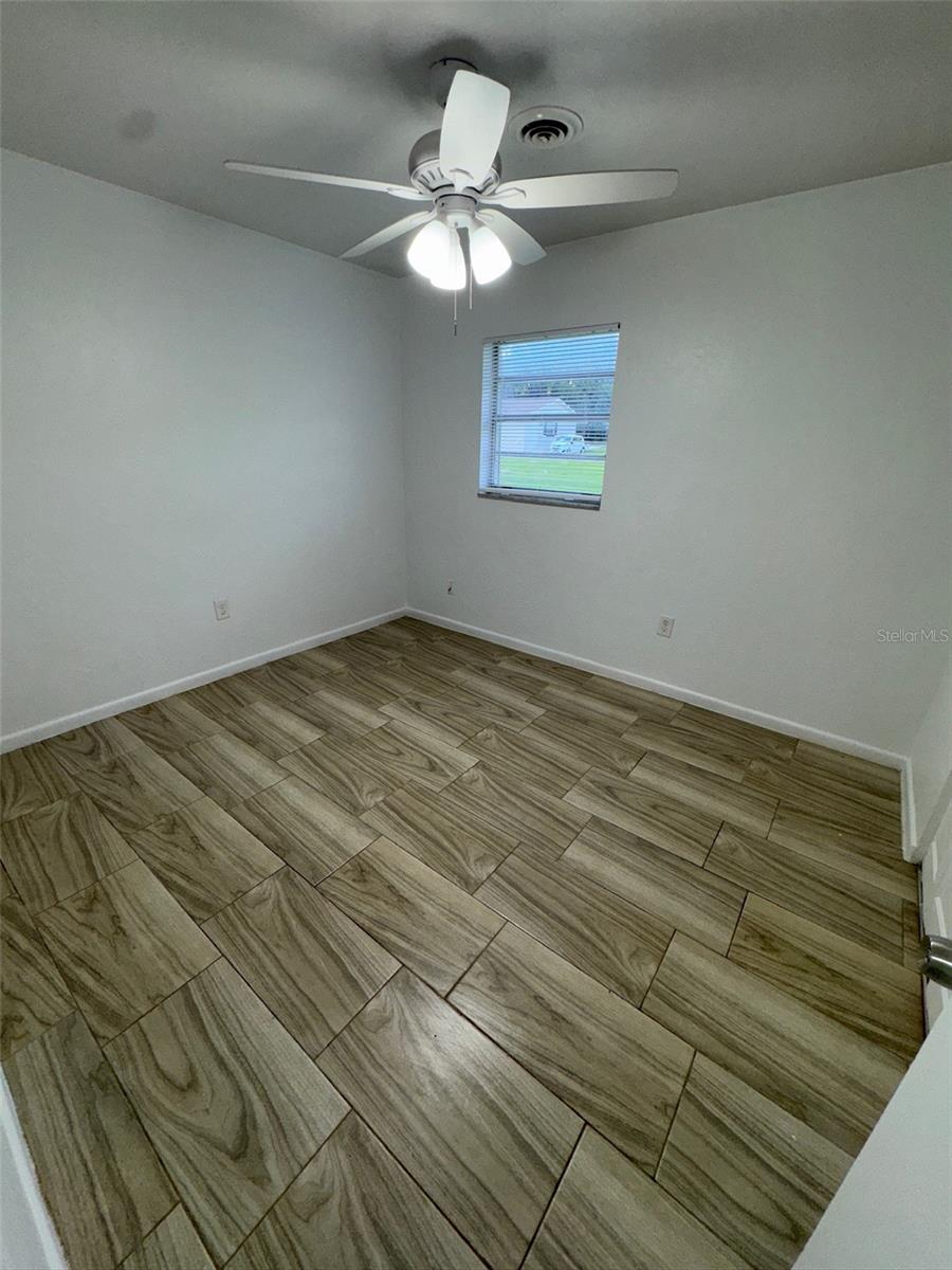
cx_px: 476
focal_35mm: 14
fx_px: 513
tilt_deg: -20.7
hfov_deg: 85.7
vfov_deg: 102.1
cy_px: 635
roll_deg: -0.7
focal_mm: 2.22
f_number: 2.2
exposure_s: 1/122
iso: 32
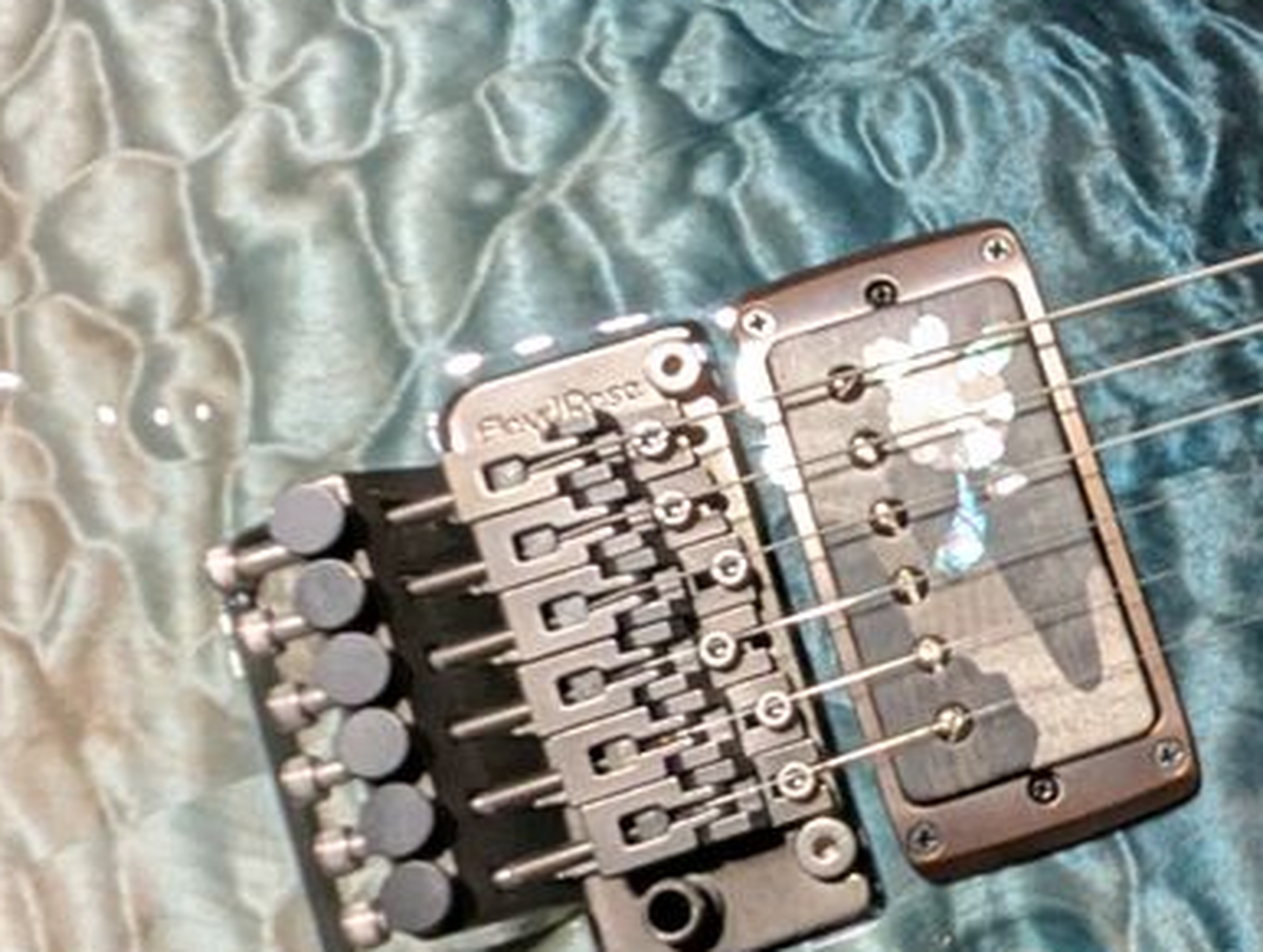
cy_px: 638
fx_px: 1937
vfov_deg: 27.4
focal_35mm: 53
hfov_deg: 32.6
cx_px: 1322
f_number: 2.2
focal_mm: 2.35
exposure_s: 1/29.7
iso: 209
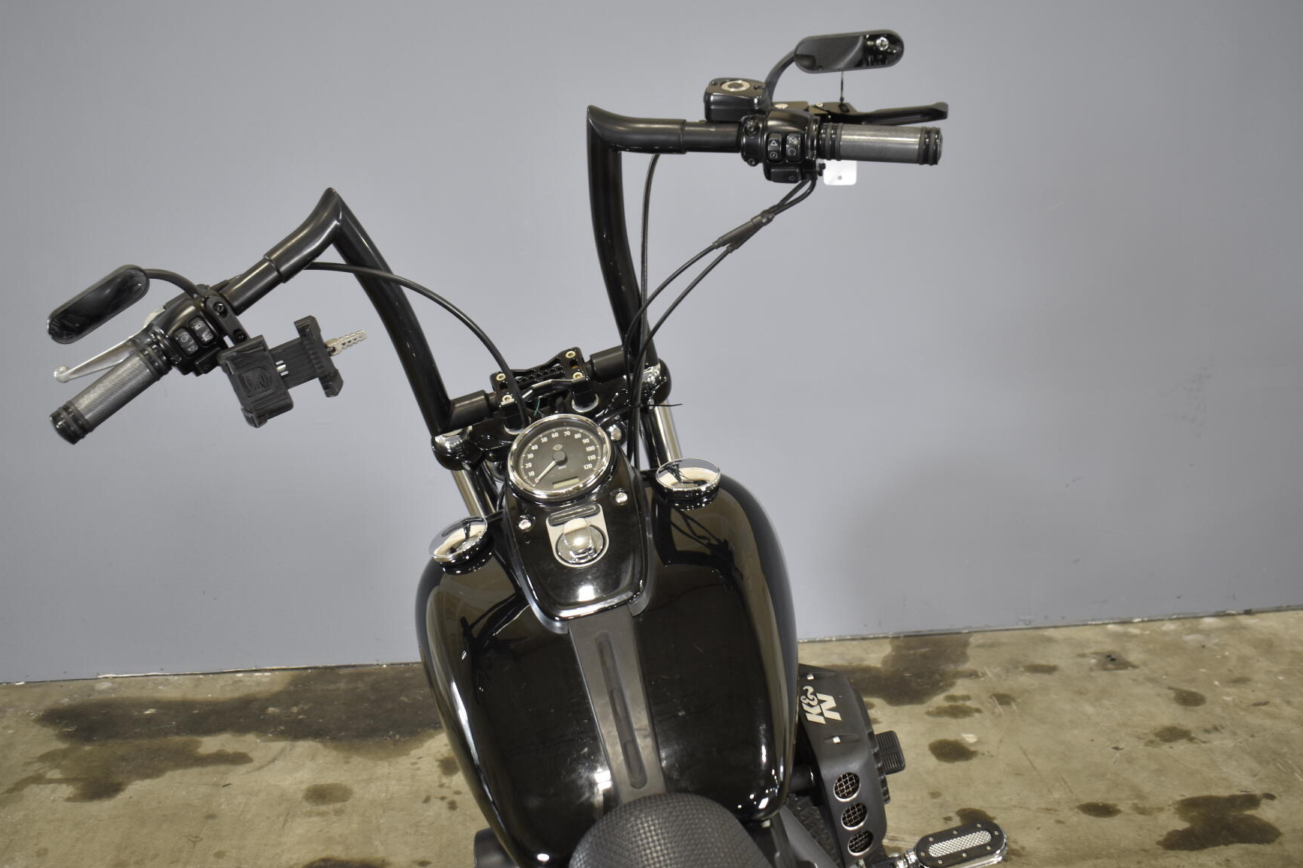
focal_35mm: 38
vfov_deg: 35.0
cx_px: 596
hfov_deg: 50.6
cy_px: 418
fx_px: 1375
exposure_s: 1/25
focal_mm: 22
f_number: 3.8
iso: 400
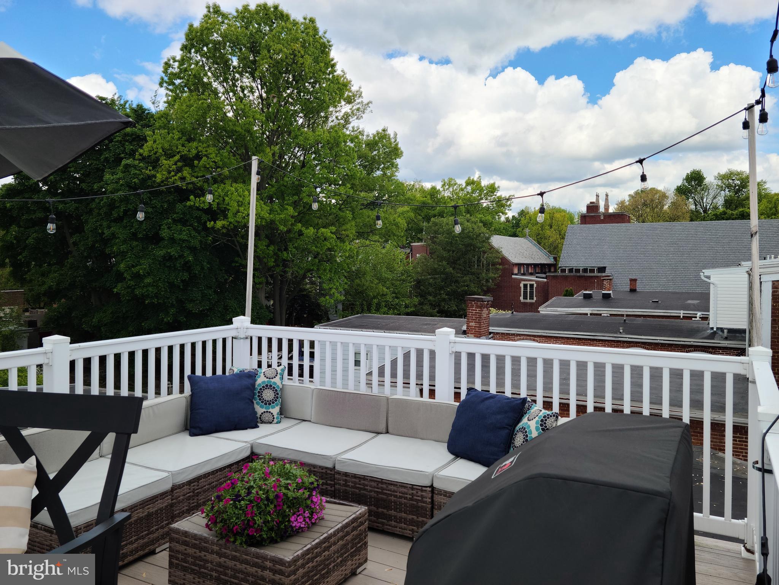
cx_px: 390
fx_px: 630
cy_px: 292
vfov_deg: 49.7
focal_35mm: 28
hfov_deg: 63.4
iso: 25
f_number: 2
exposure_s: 1/529
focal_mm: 5.9
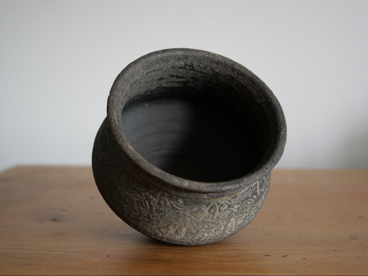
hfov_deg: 32.2
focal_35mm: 60
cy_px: 138
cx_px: 184
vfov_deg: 24.4
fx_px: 638
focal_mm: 30
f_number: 2.8
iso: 250
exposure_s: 1/60
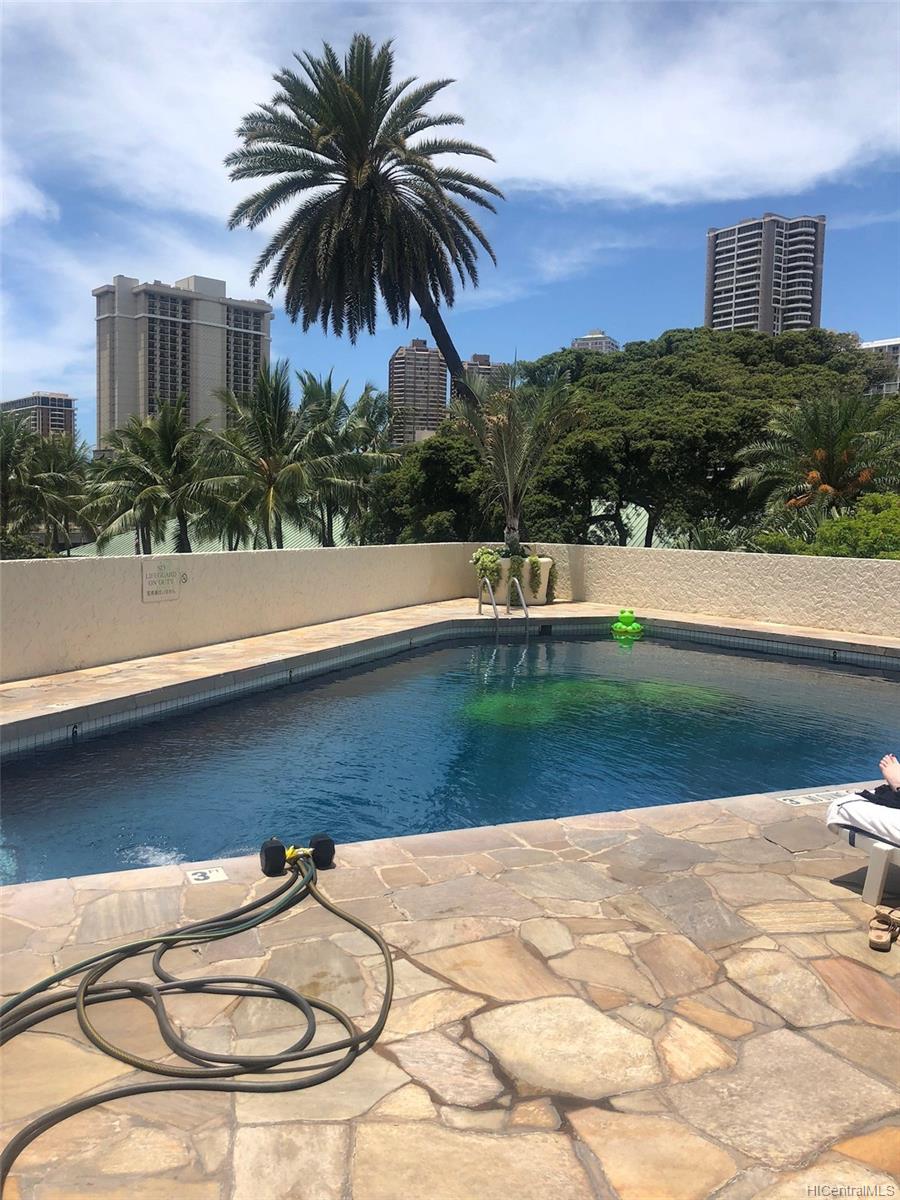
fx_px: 971
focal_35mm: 28
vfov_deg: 63.4
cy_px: 600
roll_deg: -1.0
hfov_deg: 49.7
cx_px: 450
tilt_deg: -2.7
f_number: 1.8
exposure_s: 1/2825
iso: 20
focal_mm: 3.99
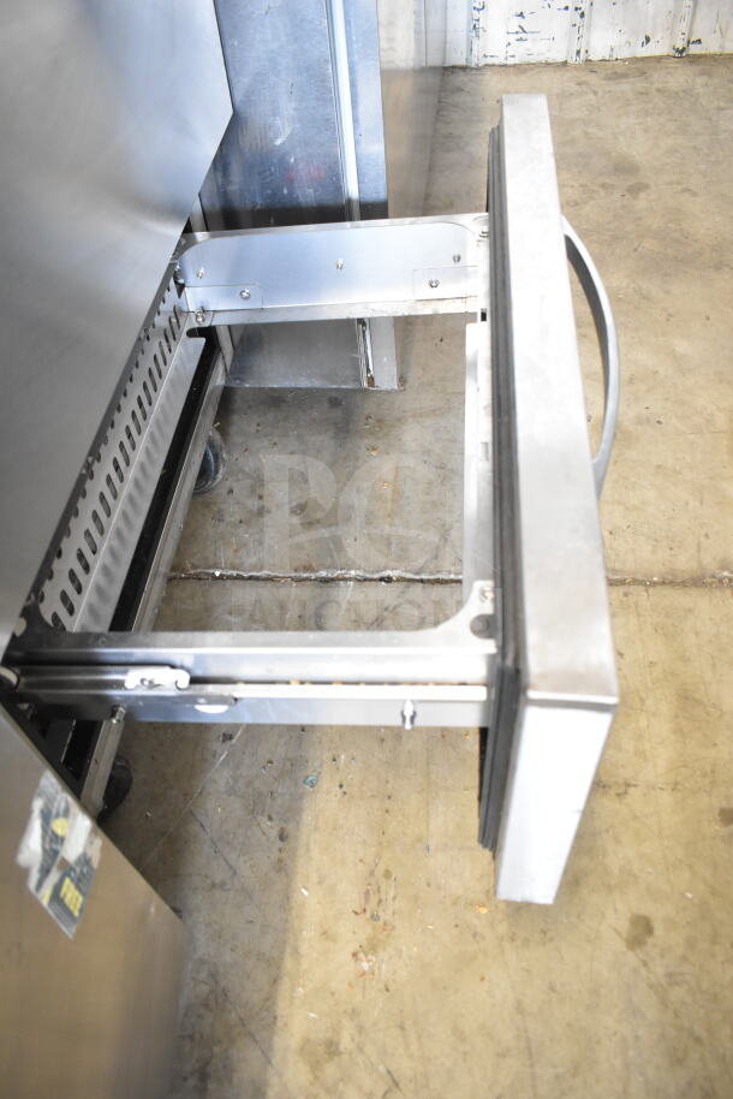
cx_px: 366
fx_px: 824
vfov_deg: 67.4
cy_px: 550
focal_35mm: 27
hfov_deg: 48.0
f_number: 3.5
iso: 2500
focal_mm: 18
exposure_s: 1/30
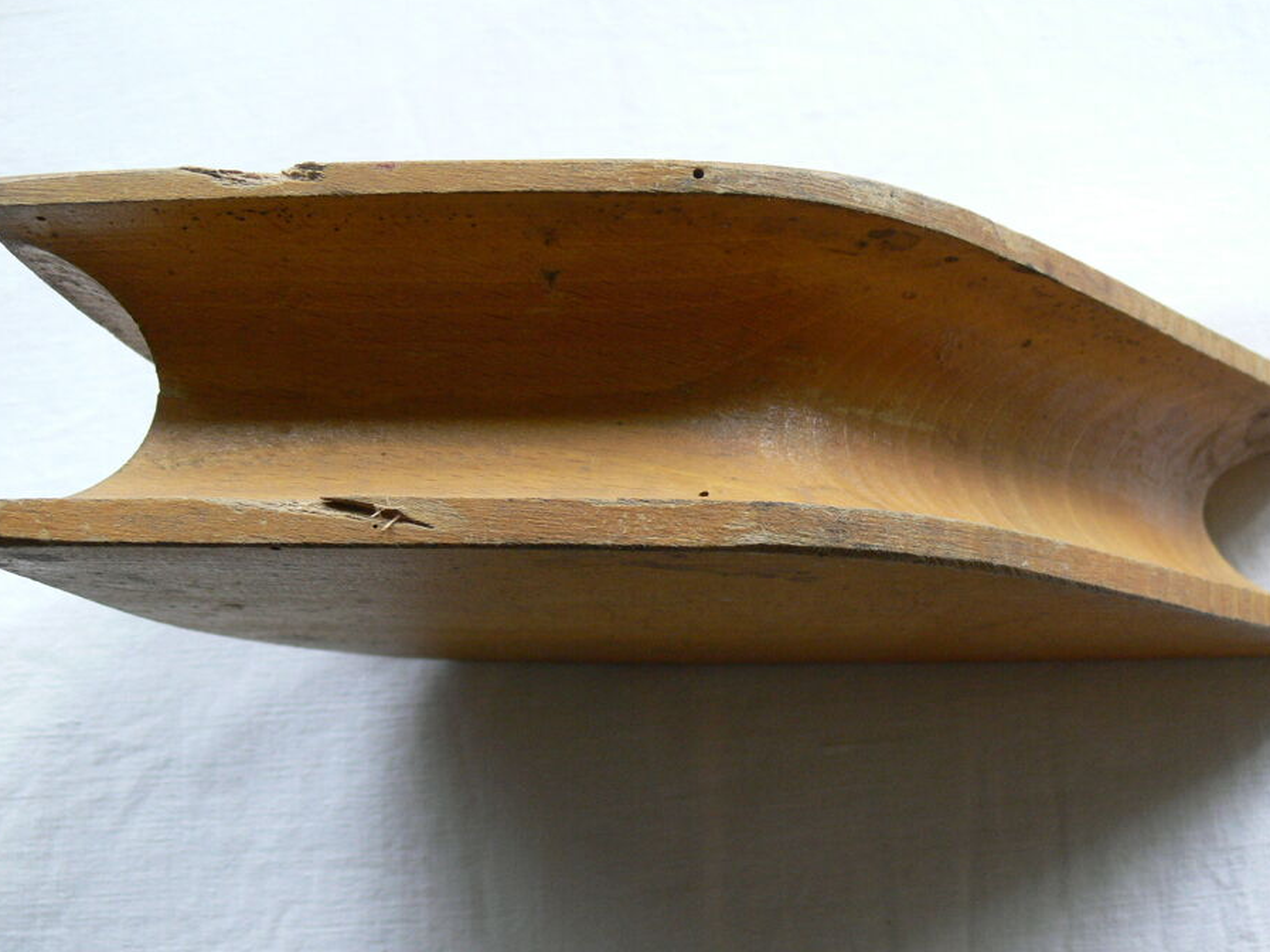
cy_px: 487
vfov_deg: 36.8
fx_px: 1431
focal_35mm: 39
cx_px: 670
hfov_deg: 47.8
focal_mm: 7.5
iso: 200
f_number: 2.8
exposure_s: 1/30
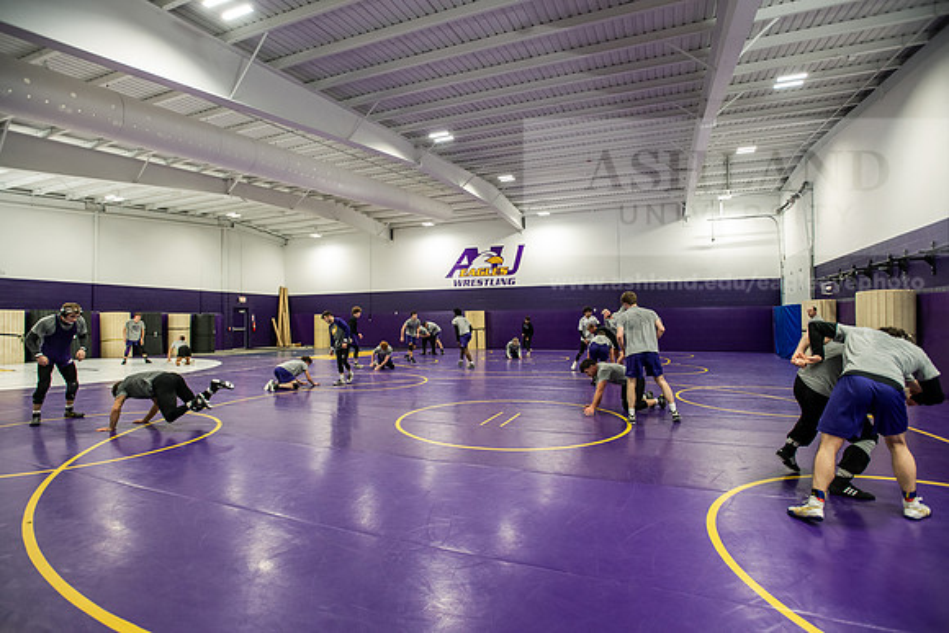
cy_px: 316
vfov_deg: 64.6
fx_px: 501
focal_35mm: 19
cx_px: 474
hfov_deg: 86.9
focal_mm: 19
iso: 2000
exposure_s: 1/250
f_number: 4
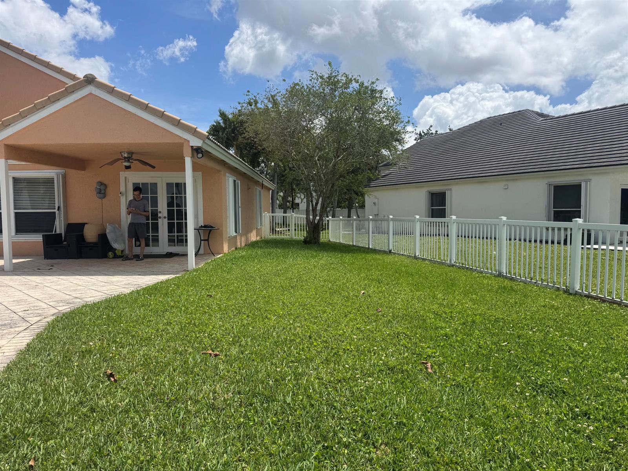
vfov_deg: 56.8
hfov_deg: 71.6
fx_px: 435
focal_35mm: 24
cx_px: 314
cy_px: 236
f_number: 1.78
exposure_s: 1/4950
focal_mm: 6.76
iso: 80
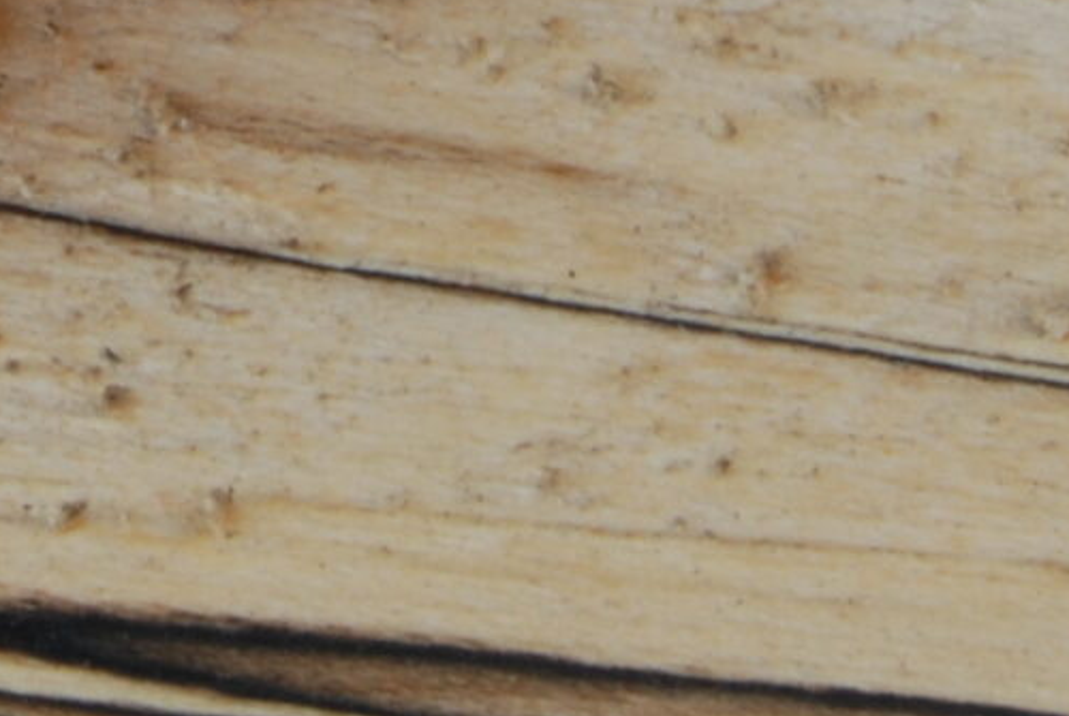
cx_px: -348
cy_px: -812
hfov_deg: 4.8
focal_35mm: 423
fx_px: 12566
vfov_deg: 3.2
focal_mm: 55
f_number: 22
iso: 200
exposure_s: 1/10
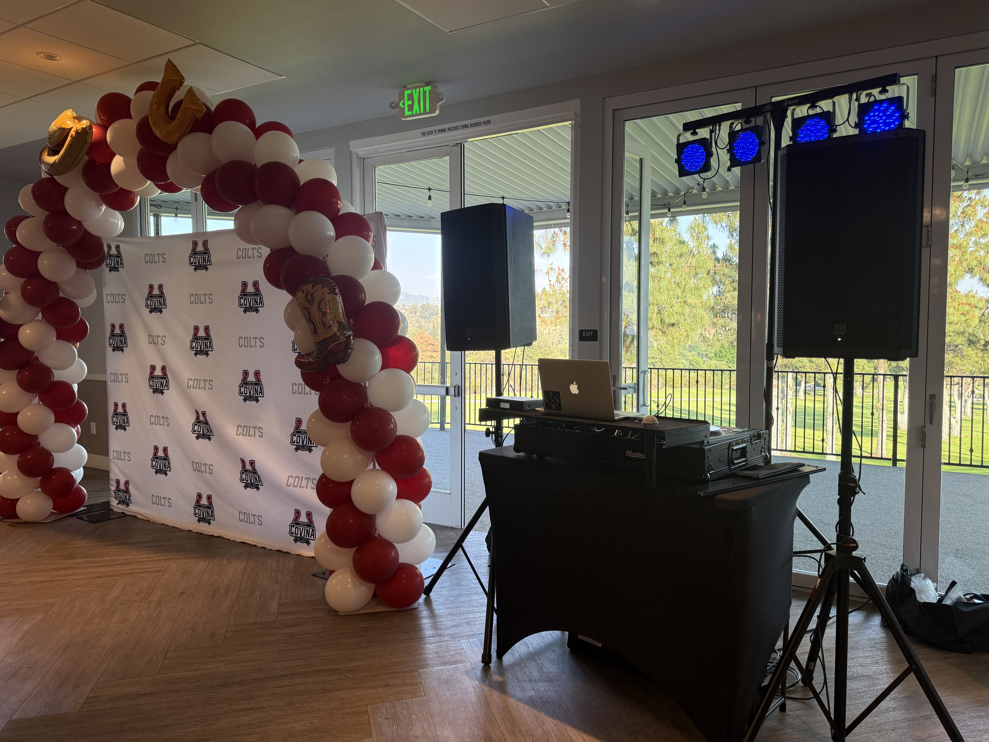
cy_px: 371
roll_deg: -0.5
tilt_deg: -2.1
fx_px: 686
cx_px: 494
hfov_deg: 71.6
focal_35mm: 24
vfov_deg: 56.8
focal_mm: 6.76
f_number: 1.78
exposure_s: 1/240
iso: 160
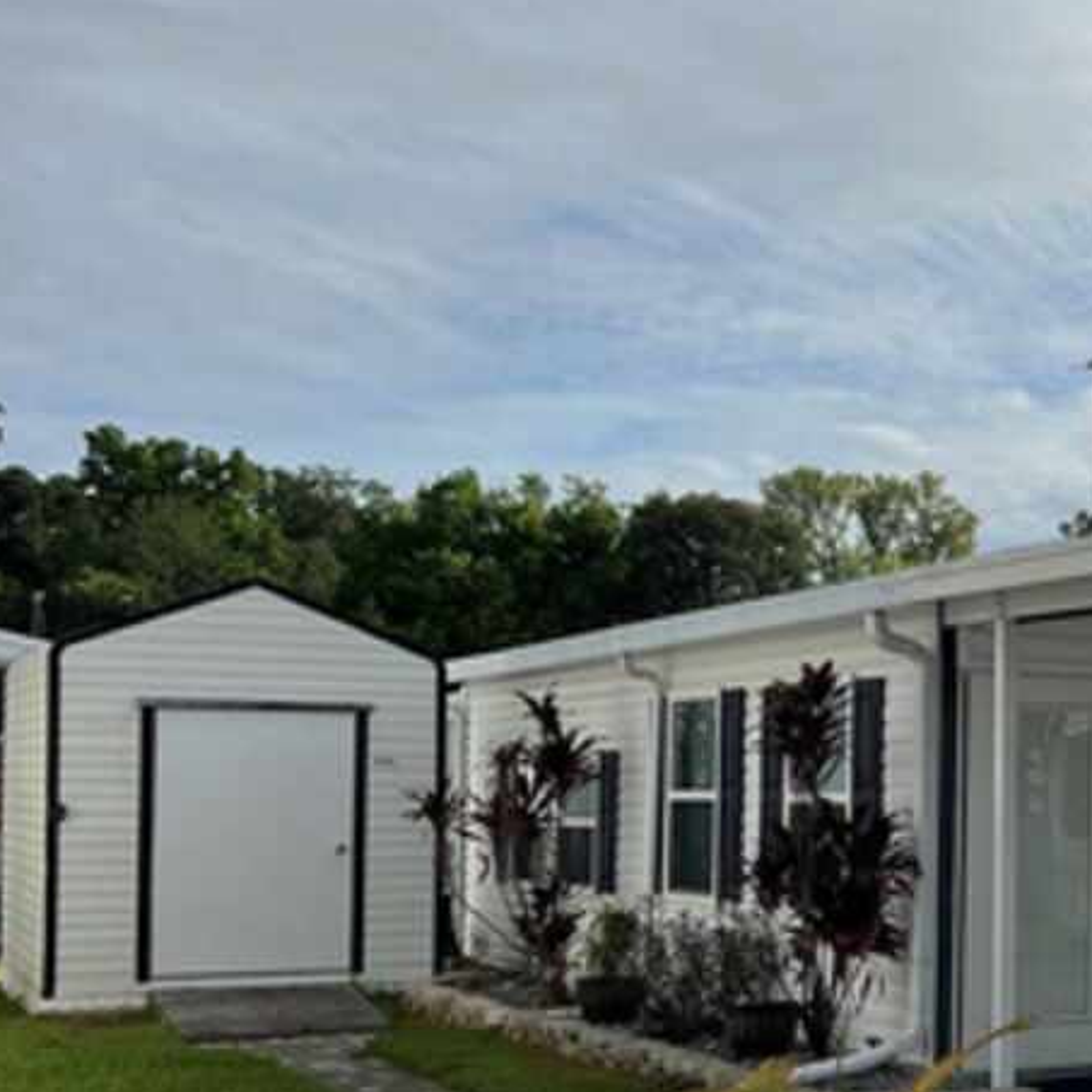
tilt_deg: +0.8
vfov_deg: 26.3
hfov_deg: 23.0
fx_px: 2320
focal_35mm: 65
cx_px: 1492
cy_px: 759
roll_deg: +0.3
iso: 50
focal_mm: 5.7
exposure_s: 1/8696
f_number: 1.5
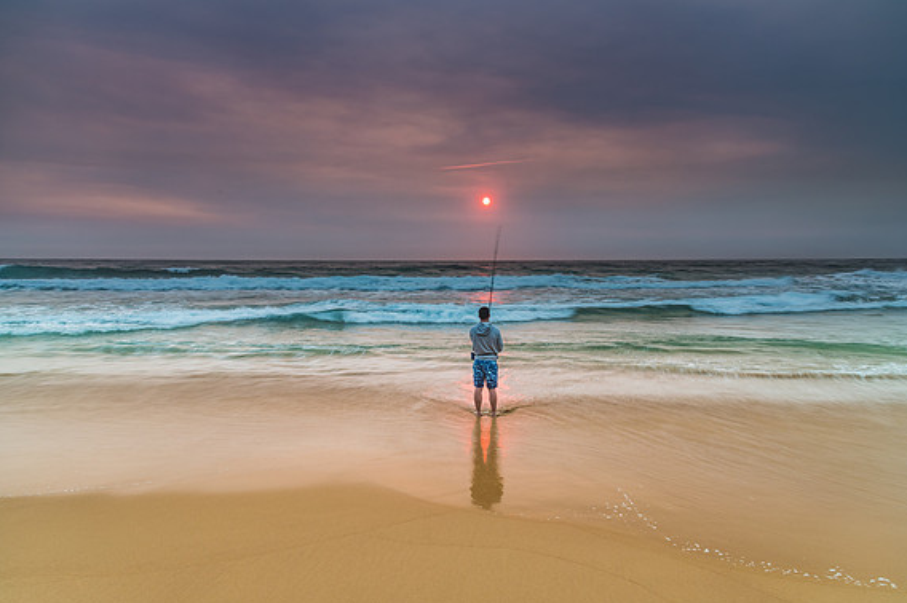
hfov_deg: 71.5
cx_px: 461
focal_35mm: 25
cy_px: 307
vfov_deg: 51.2
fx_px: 629
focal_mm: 24
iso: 160
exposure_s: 1/5
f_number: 11
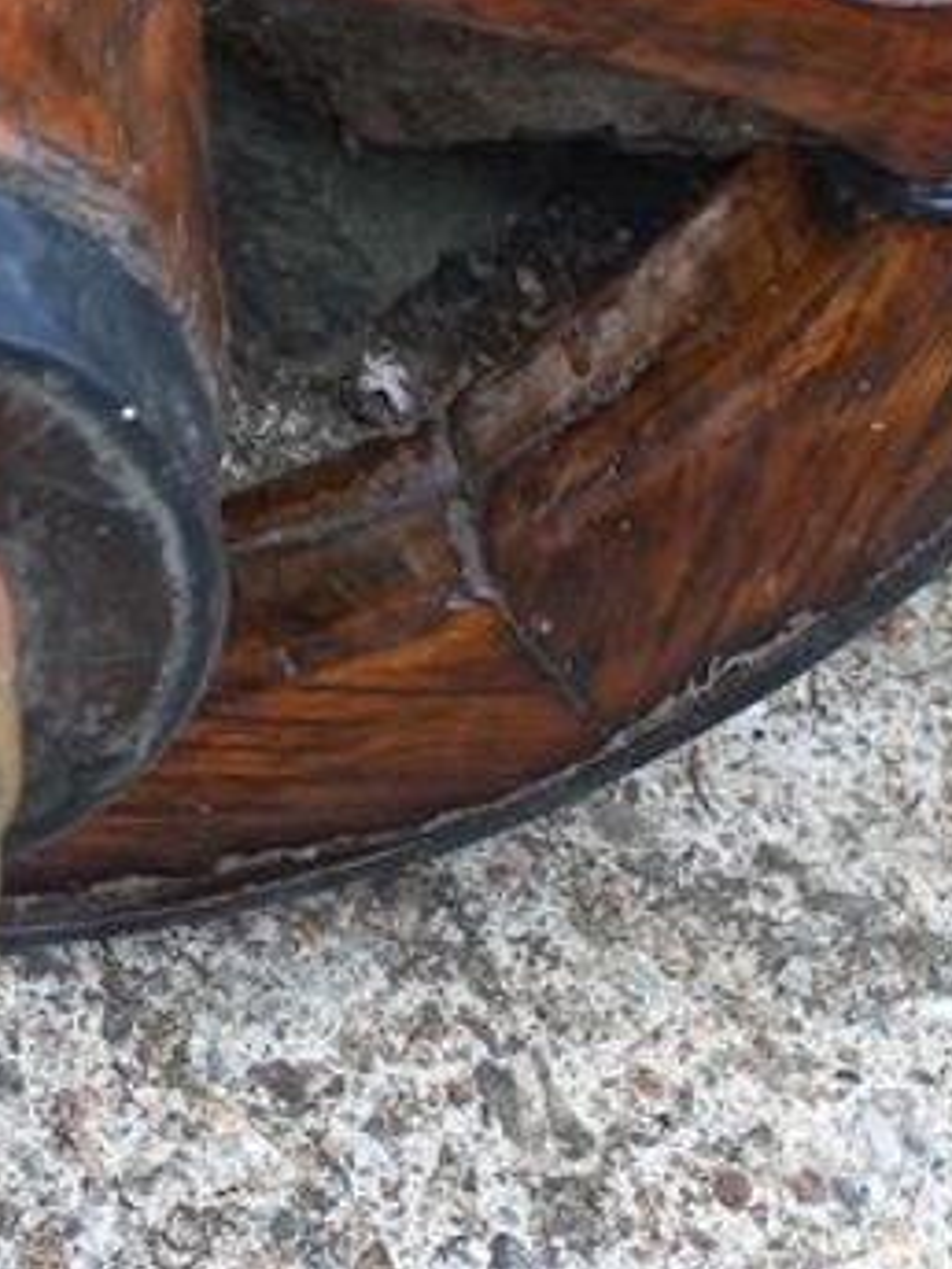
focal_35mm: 97
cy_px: -515
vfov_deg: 18.4
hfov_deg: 14.8
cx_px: -118
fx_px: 3557
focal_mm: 4.6
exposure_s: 1/50
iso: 40
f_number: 1.8
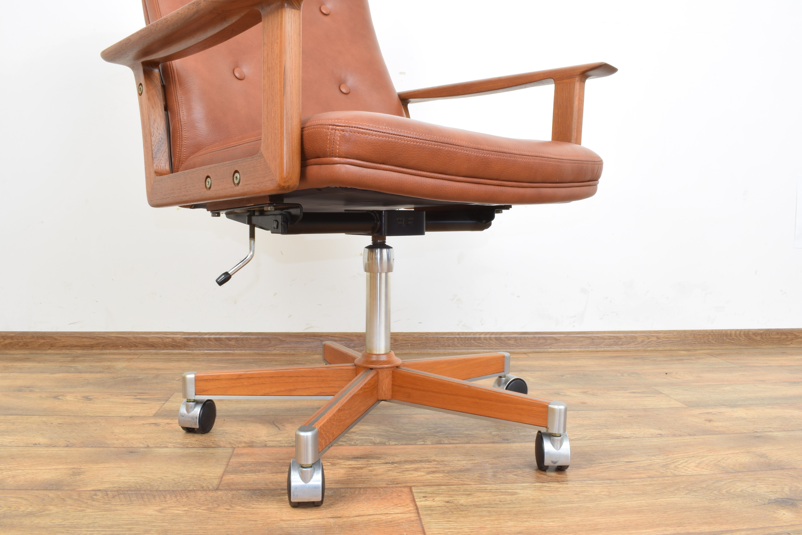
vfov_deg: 43.6
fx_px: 668
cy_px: 268
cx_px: 401
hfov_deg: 61.9
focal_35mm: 30
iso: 100
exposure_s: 5
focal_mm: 20
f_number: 22
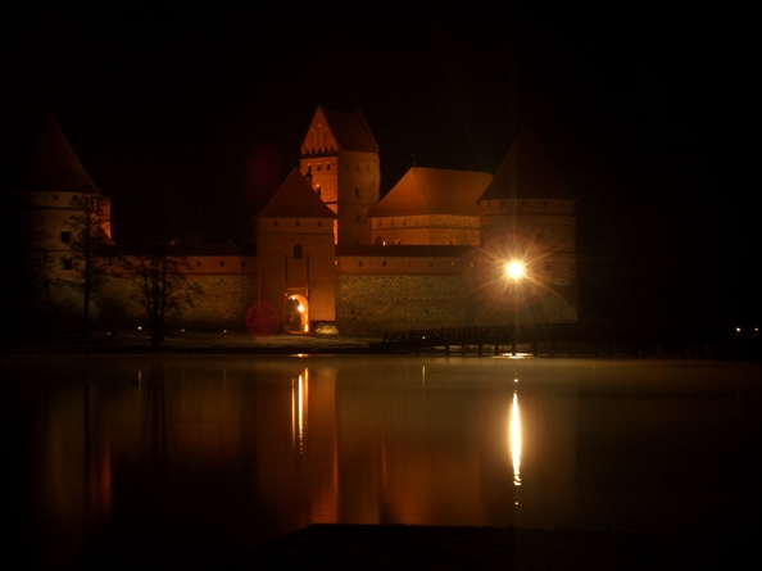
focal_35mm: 105
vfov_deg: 14.1
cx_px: 381
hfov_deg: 18.7
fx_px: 2310
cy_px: 286
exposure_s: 4
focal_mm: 17.4
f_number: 4.8
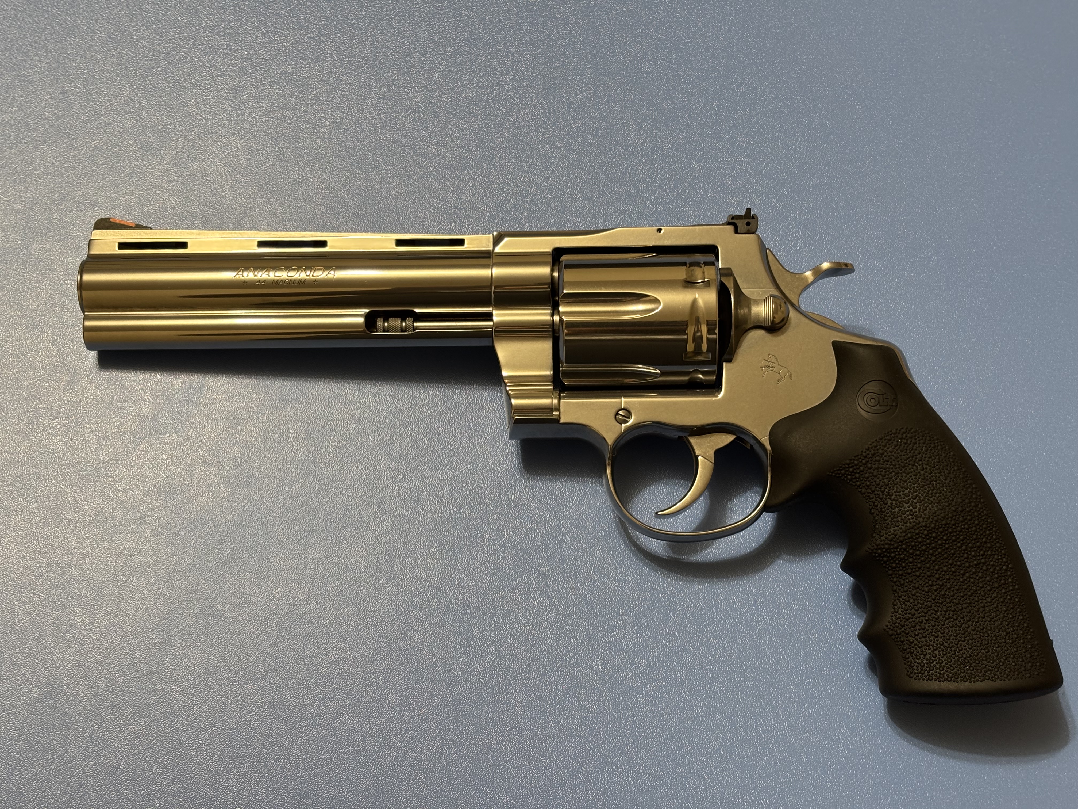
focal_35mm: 52
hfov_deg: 36.8
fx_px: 1619
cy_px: 404
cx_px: 539
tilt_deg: -70.1
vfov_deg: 28.0
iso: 125
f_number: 1.6
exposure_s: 1/60
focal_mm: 5.96
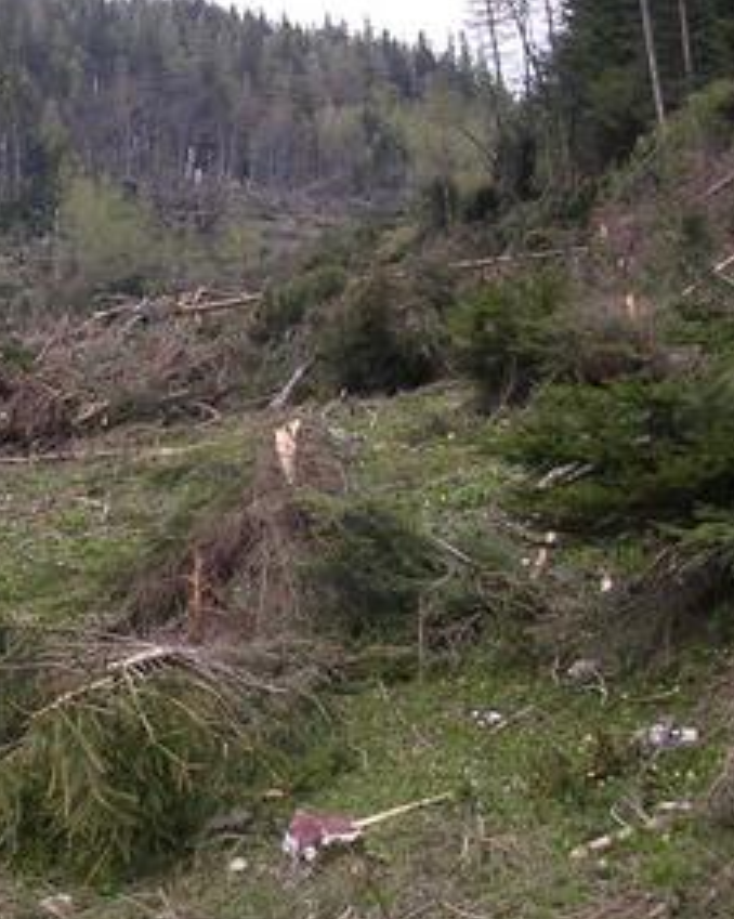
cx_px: -175
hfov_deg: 17.3
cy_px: 435
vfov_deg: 22.8
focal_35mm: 84
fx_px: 2283
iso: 100
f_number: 2.8
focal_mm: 5.8
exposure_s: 1/281
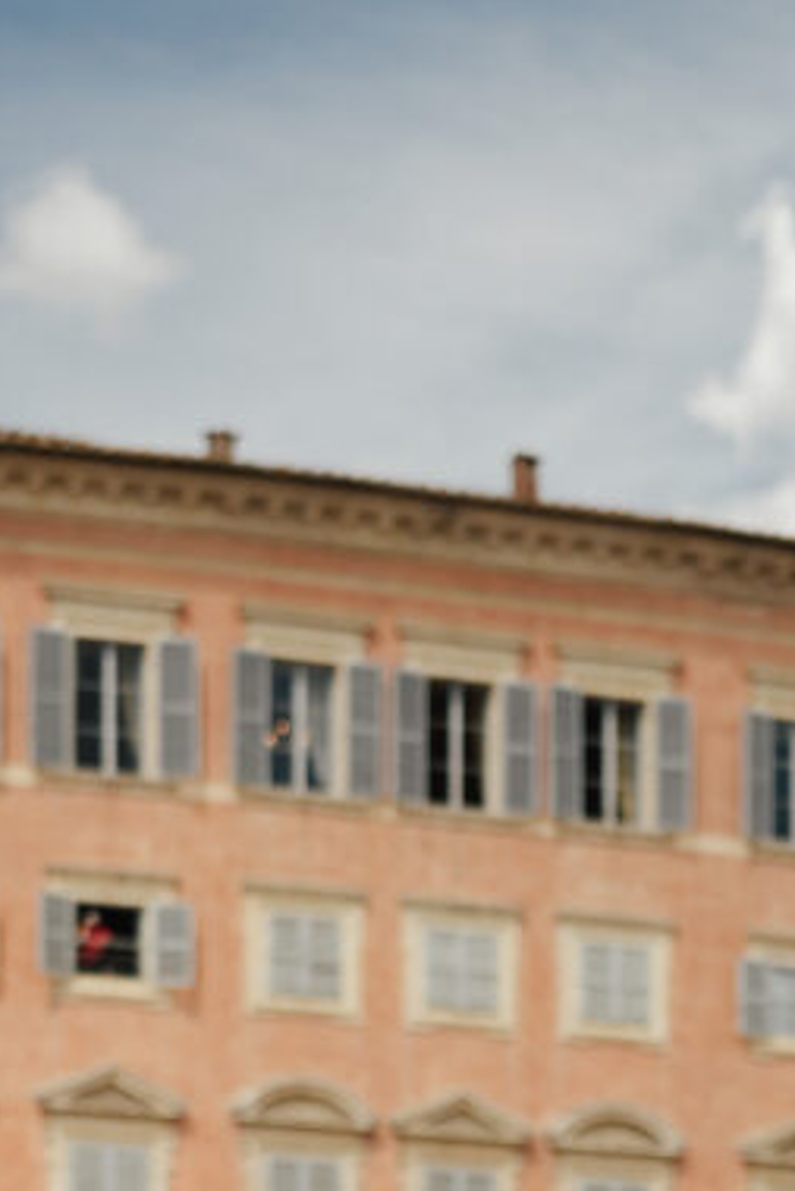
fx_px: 5129
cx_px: 957
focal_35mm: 155
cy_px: 2011
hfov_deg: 8.8
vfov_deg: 12.3
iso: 100
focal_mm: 42
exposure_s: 1/500
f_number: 4
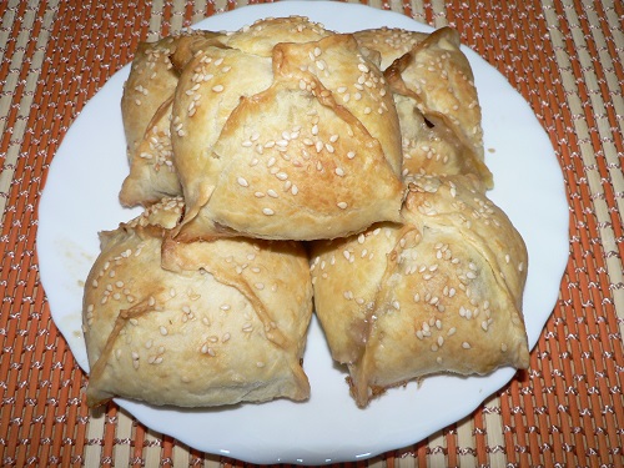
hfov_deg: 51.4
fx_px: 649
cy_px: 234
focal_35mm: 36
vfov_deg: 39.7
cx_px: 312
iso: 100
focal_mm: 6
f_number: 2.8
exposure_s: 1/60
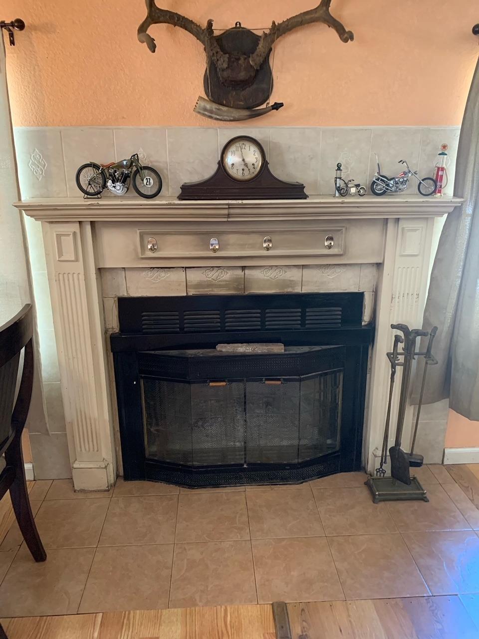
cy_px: 320
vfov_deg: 67.3
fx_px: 480
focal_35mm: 26
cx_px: 240
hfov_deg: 53.1
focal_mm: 4.25
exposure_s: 1/40
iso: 320
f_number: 1.8
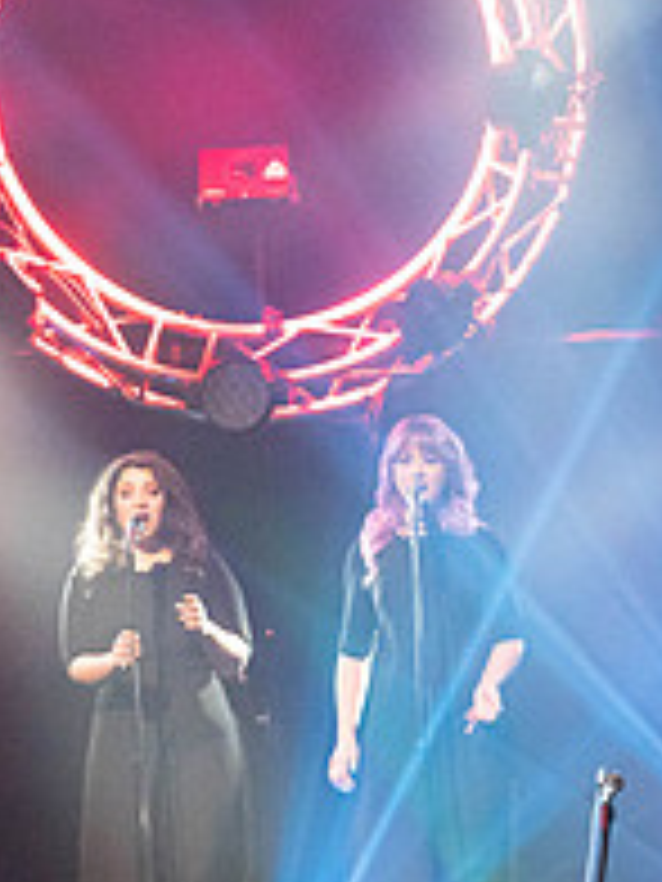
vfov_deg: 3.5
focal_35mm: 569
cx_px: 797
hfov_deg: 2.6
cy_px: 565
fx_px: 14509
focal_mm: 200
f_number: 5.6
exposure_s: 1/250
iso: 8000
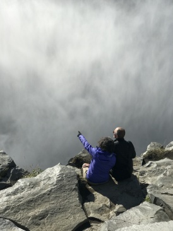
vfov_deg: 33.8
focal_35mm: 57
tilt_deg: -30.6
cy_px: 116
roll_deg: -2.6
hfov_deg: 25.6
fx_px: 380
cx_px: 86
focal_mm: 6.6
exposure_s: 1/1429
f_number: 2.8
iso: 20
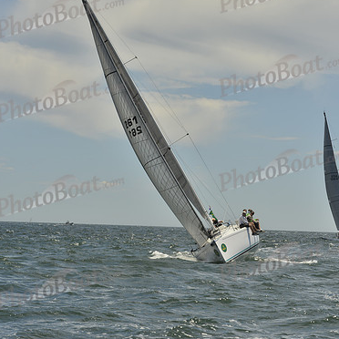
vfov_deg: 13.8
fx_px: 1396
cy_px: 134
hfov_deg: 13.8
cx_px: 172
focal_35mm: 126
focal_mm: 95
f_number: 10
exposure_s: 1/1600
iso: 280
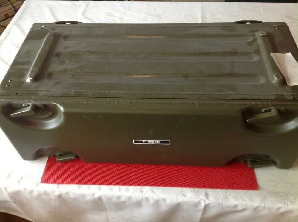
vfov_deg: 40.6
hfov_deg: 52.7
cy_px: 111
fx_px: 301
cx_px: 149
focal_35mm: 35
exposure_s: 1/15
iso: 125
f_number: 2.4
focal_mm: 4.28
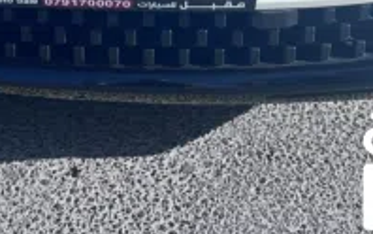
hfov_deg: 23.0
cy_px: -177
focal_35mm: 89
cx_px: 79
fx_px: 905
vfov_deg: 13.3
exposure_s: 1/2825
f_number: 1.6
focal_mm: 5.1
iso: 50
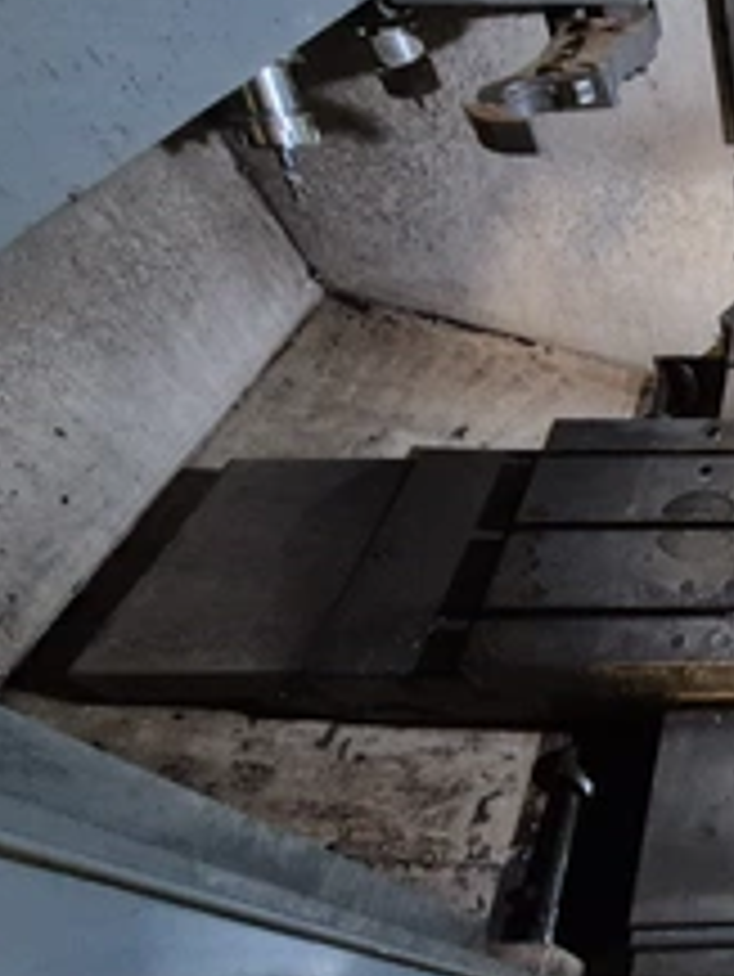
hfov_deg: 41.2
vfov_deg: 71.5
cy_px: 459
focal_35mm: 24
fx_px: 678
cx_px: 860
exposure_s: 1/60
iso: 1250
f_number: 2.2
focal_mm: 1.74
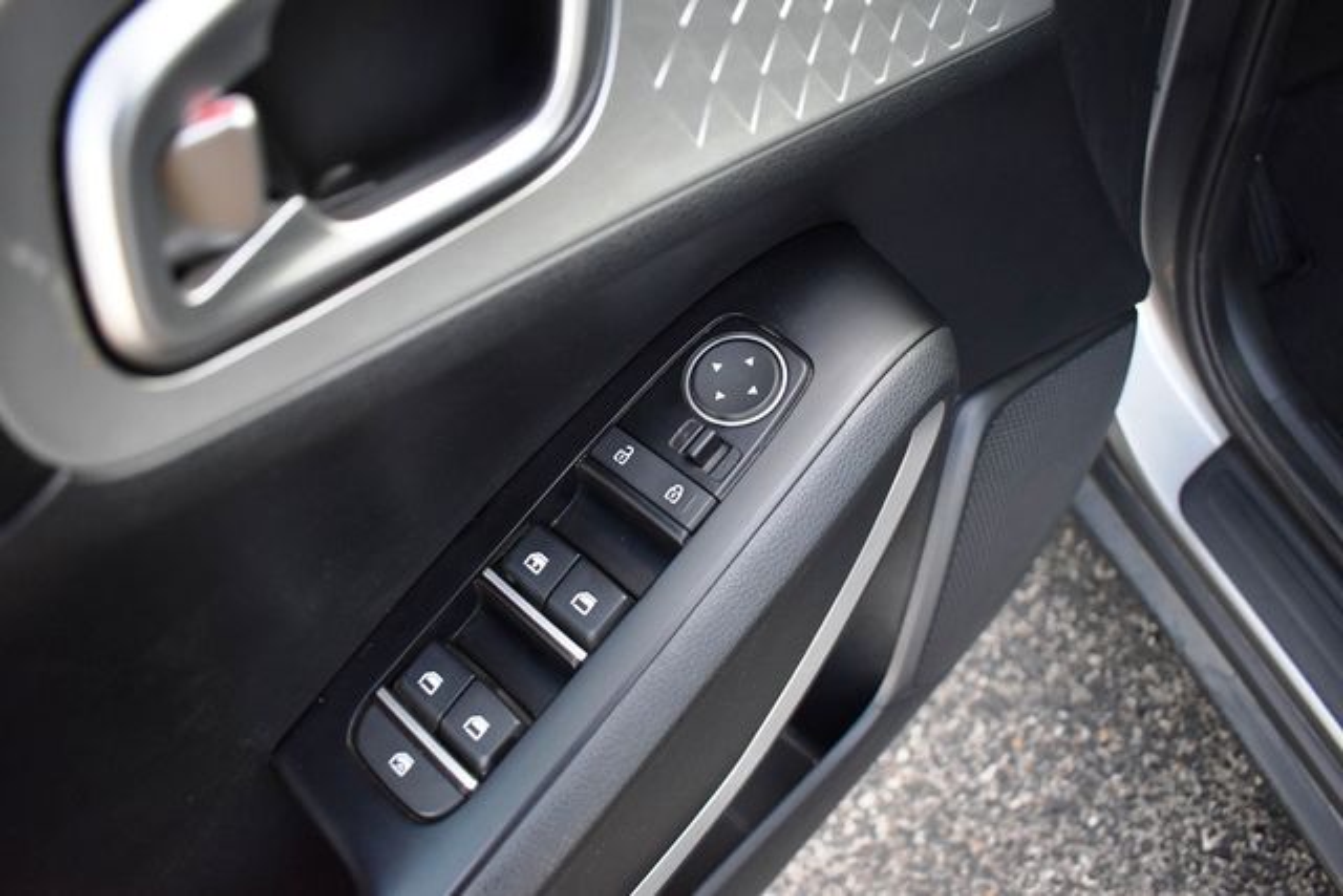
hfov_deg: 67.4
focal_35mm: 27
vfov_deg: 48.0
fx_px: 1007
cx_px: 672
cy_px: 448
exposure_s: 1/125
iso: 900
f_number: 3.5
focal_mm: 18
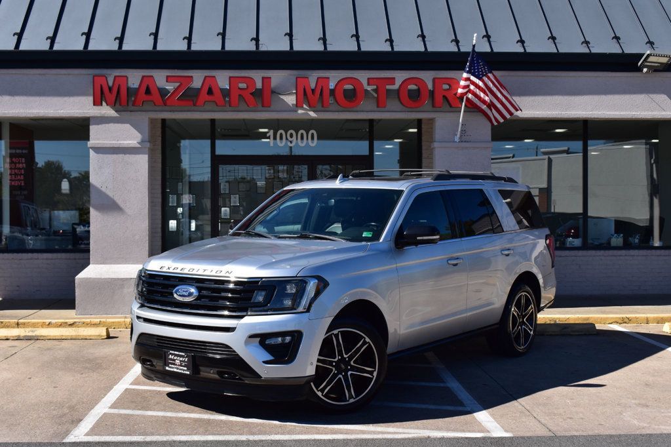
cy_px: 224
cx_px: 336
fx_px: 894
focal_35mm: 48
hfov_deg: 41.1
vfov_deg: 28.1
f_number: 11
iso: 360
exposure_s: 1/500
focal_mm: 32
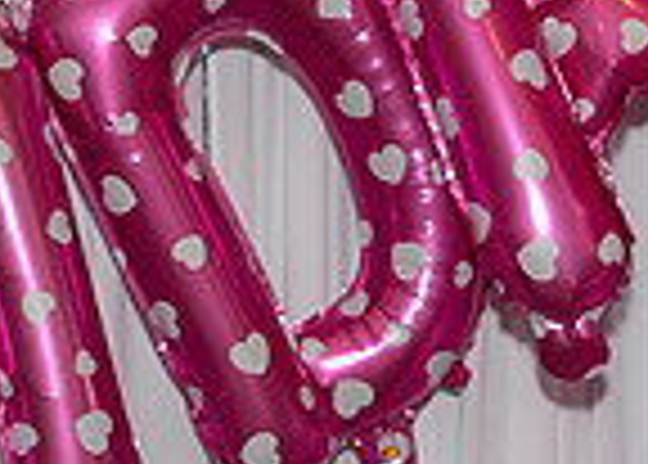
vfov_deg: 6.0
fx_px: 4419
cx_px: -140
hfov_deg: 8.3
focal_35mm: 240
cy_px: 473
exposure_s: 1/250
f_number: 7.1
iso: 640
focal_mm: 38
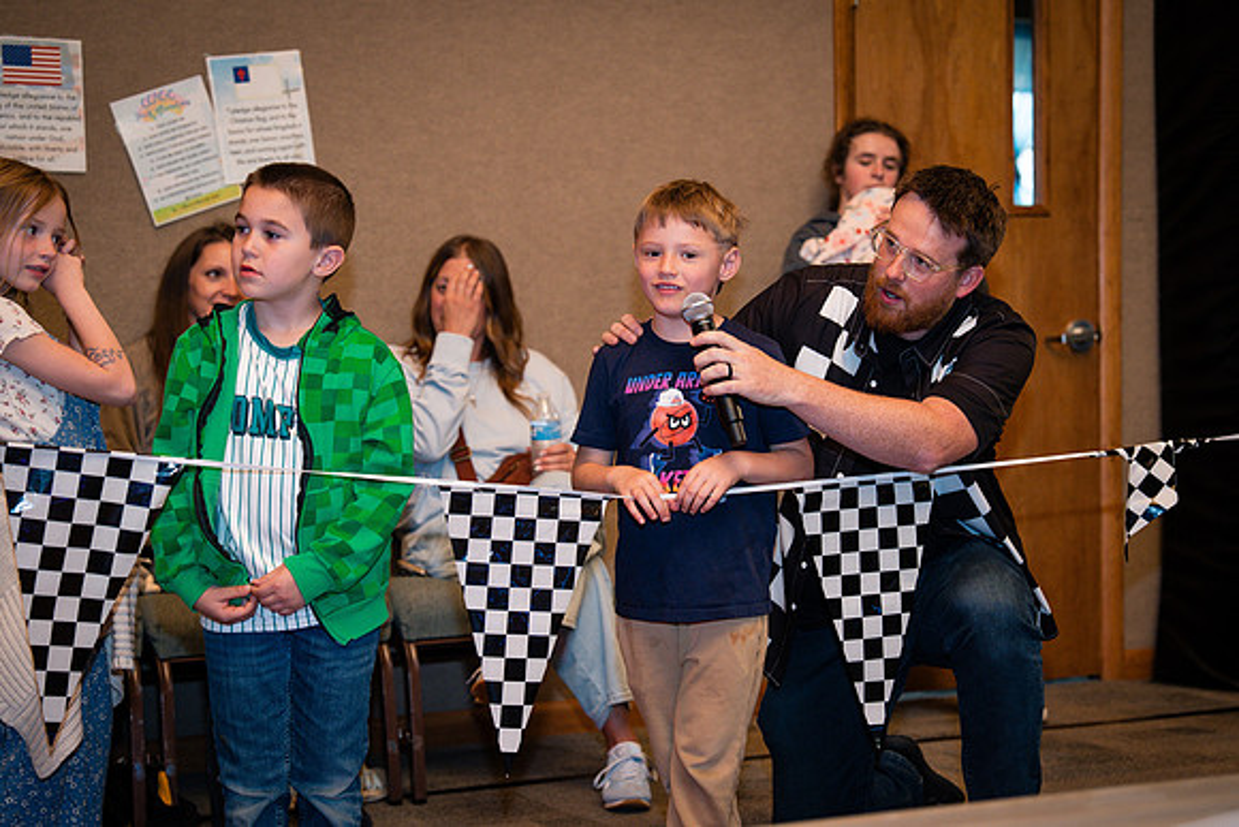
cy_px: 449
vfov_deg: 16.8
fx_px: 2802
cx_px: 699
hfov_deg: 24.9
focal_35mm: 81
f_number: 2.8
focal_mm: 70
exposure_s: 1/250
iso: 800
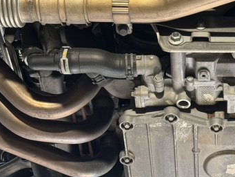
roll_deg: -0.5
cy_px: 96
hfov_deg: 17.8
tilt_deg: +38.8
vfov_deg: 13.7
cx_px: 223
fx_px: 733
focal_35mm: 108
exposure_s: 1/50
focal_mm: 6.76
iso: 160
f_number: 1.78
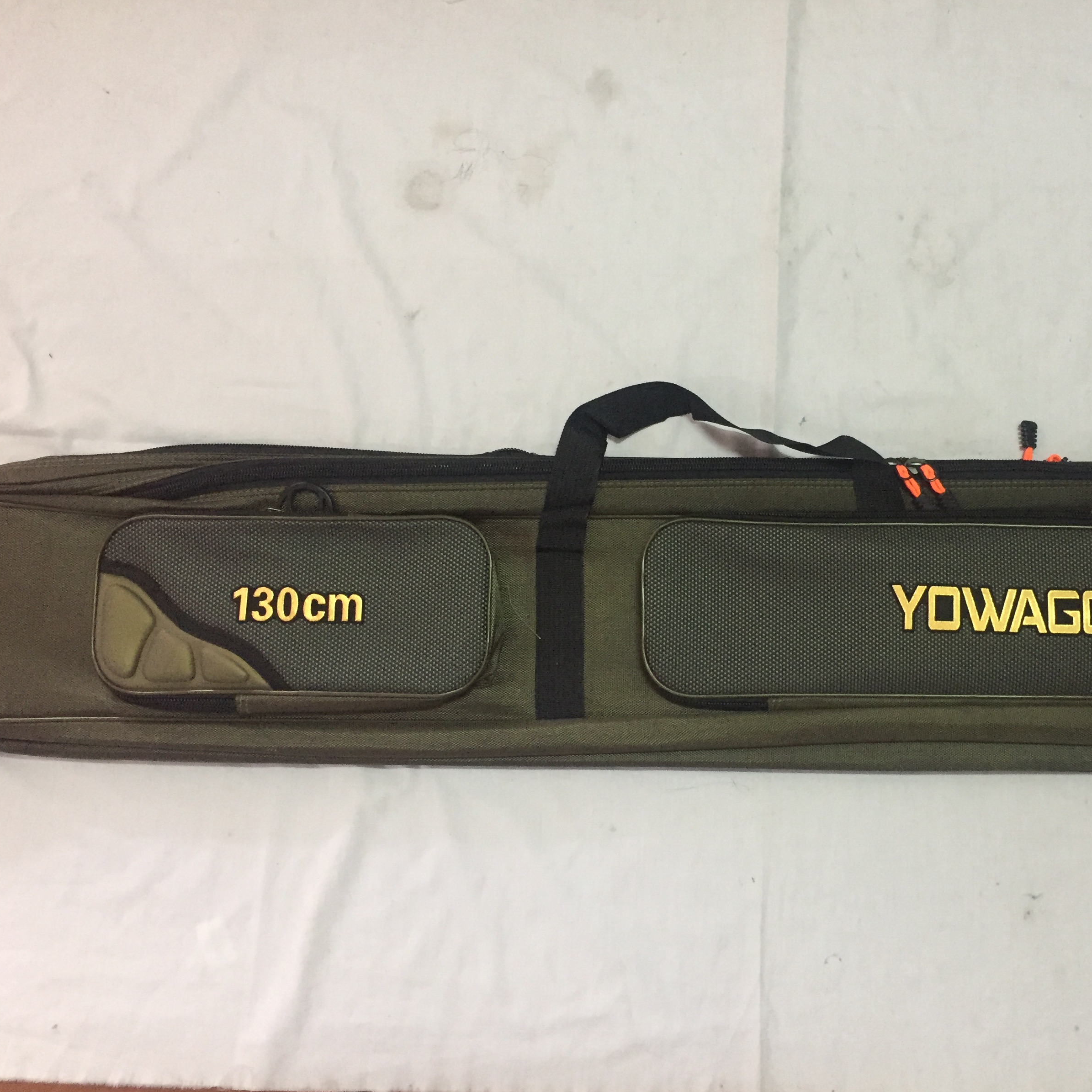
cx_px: 725
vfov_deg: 47.2
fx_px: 1249
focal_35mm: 35
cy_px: 541
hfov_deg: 46.5
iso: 250
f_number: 2.2
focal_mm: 4.15
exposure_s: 1/20
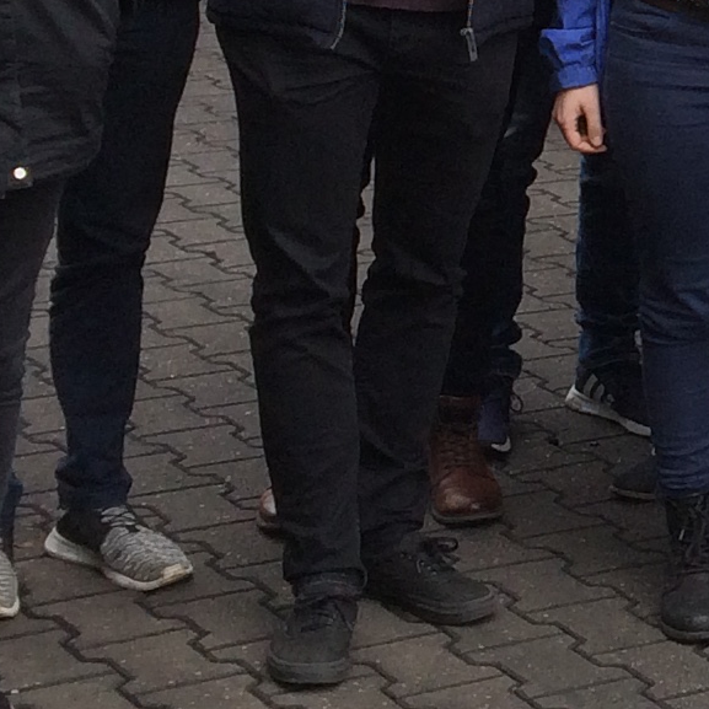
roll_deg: -0.2
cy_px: -47
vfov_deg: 11.9
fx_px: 3360
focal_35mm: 145
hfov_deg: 11.1
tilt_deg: -8.8
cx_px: 1346
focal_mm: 4.15
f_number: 2.2
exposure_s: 1/427
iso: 32
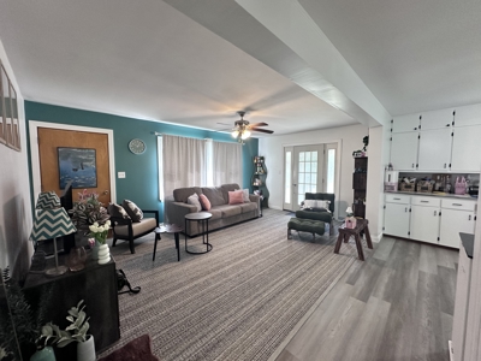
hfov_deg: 102.1
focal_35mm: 14
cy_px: 180
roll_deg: -0.2
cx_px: 240
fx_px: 195
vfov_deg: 85.7
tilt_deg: -3.3
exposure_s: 1/60
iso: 200
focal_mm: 2.22
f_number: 2.2
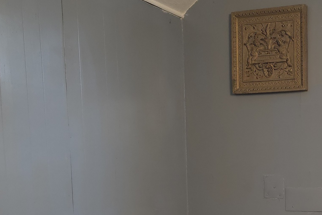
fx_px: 564
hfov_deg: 29.6
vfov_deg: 20.6
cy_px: 234
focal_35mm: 63
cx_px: 329
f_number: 1.7
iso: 320
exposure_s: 1/24
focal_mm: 6.3
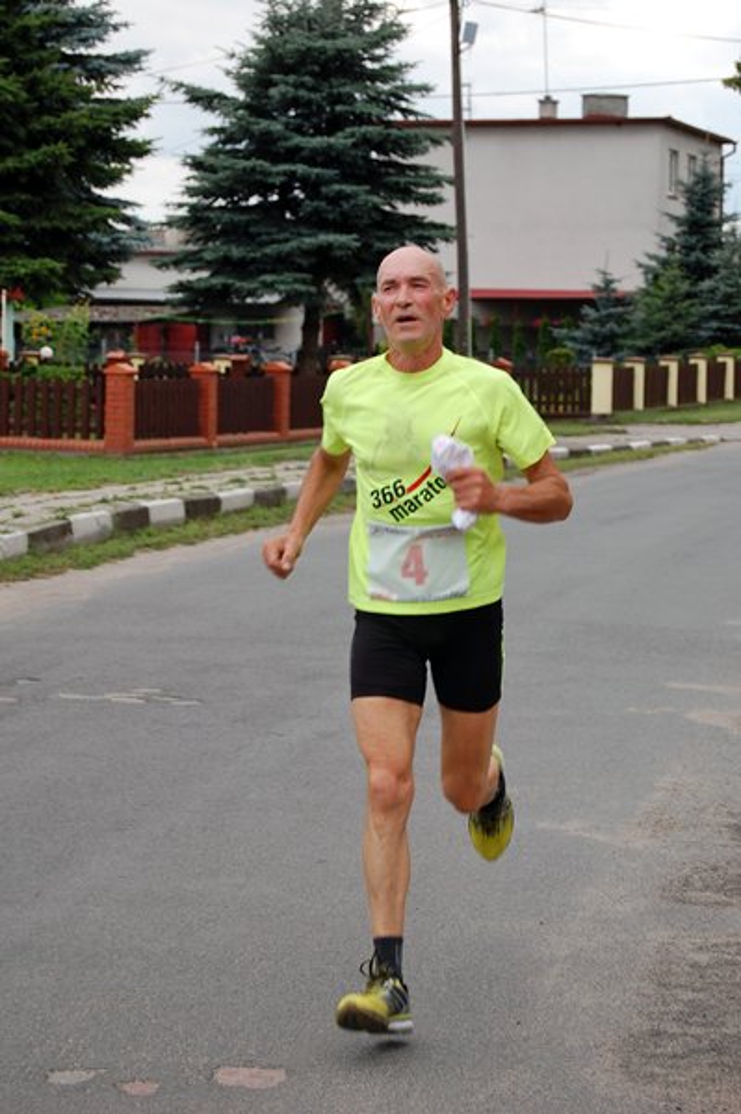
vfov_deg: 24.6
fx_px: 2551
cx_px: 370
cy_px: 557
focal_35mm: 82
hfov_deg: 16.5
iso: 200
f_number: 6.3
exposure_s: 1/160
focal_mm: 55
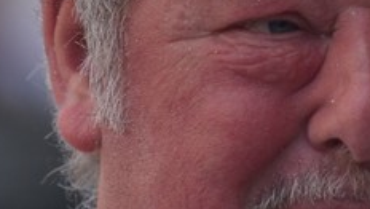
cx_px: 183
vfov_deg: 1.5
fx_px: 8170
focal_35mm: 832
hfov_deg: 2.6
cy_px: 168
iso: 100
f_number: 2.8
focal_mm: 120
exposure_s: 1/640
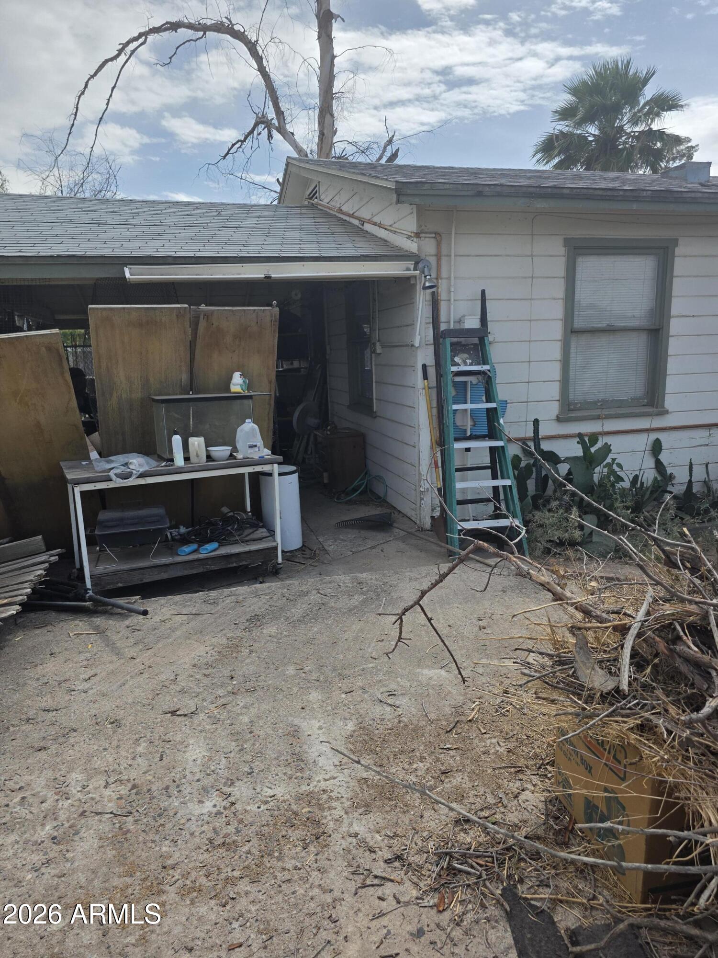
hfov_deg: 58.9
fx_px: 636
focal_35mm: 23
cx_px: 359
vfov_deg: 73.9
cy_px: 479
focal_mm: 6.3
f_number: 1.7
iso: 80
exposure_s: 1/5958
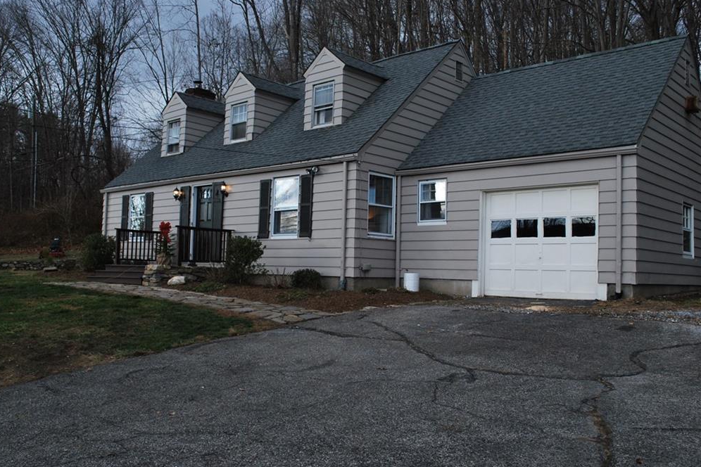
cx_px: 341
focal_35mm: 34
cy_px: 236
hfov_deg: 55.8
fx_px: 662
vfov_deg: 38.9
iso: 200
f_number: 5.6
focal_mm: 22
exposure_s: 1/125
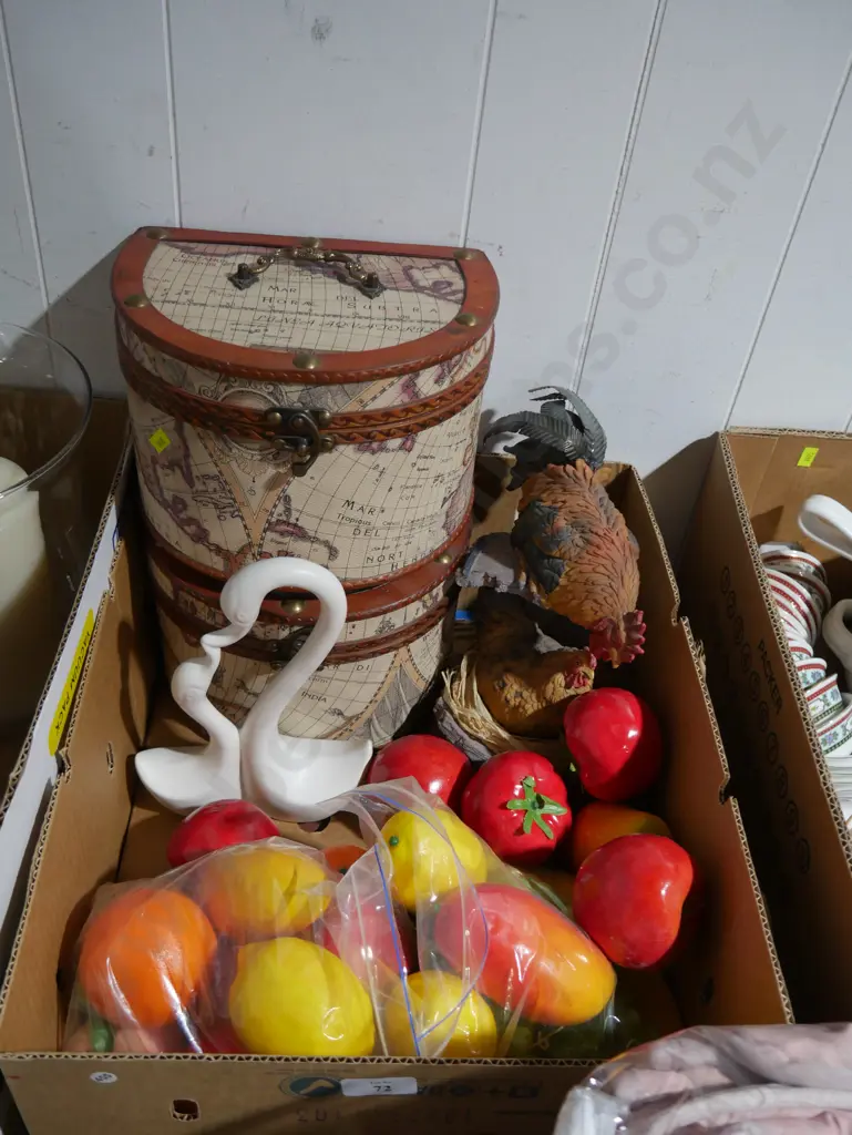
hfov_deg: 44.2
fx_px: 1049
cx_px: 426
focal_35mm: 32
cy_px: 568
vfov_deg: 56.8
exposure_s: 1/60
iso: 500
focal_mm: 16
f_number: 3.6
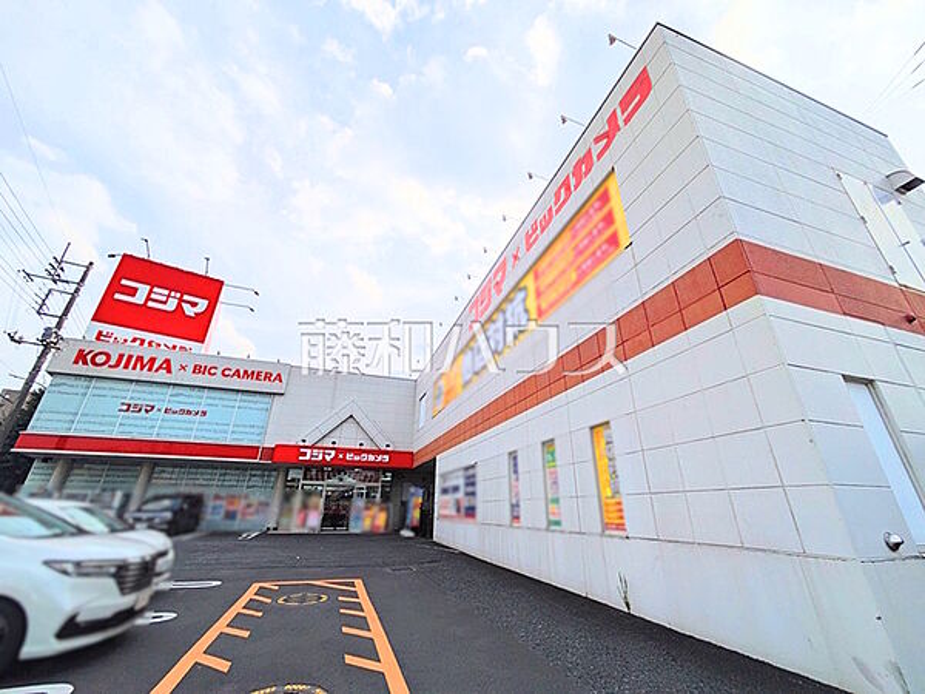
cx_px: 462
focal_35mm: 14
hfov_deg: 102.1
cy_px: 347
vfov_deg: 85.7
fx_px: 374
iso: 50
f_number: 2.2
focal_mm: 1.83
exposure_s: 1/3704
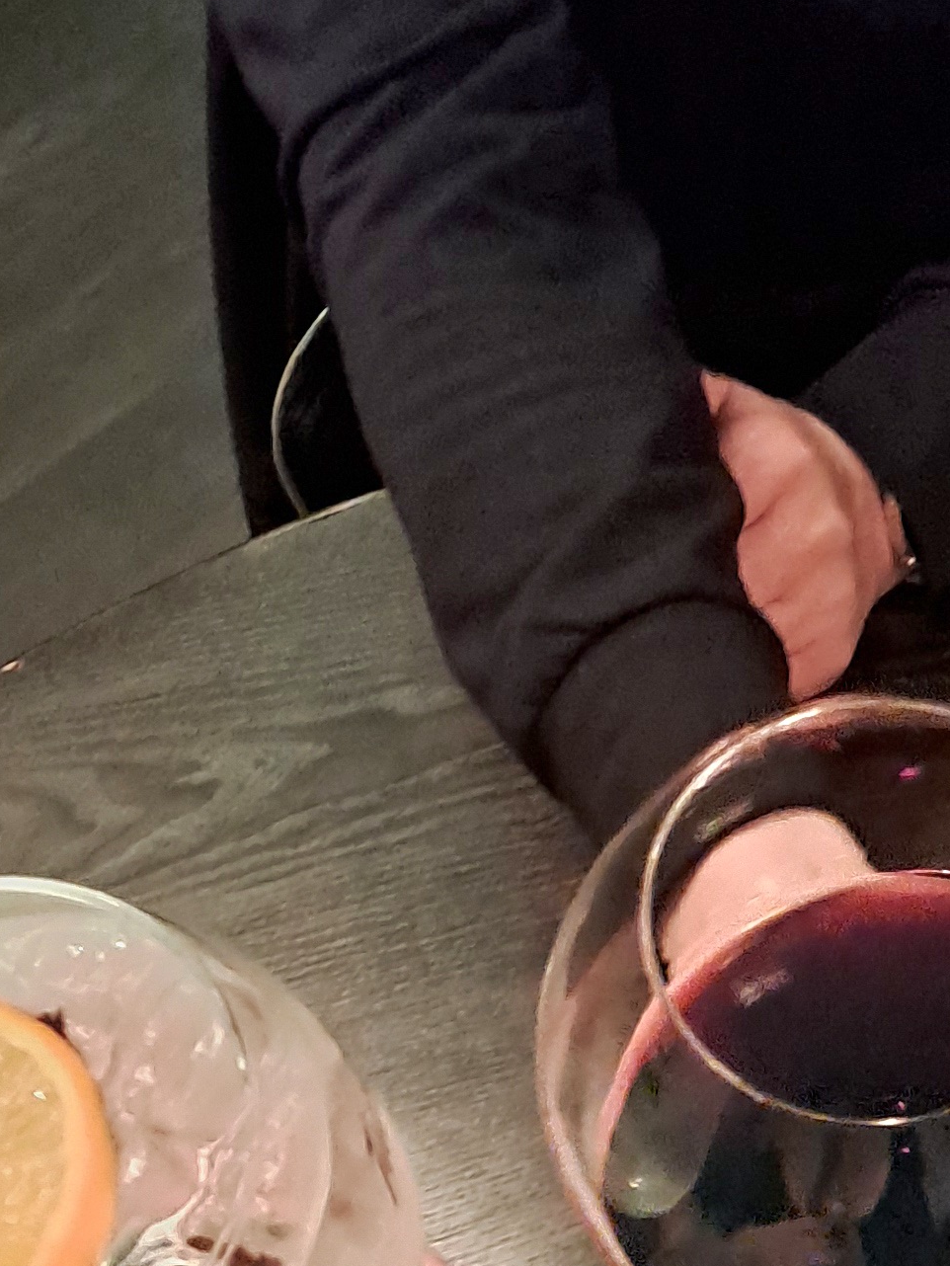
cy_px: 1406
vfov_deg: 23.4
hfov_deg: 18.6
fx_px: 2853
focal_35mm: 78
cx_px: 845
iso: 1000
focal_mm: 4.65
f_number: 1.8
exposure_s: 1/10
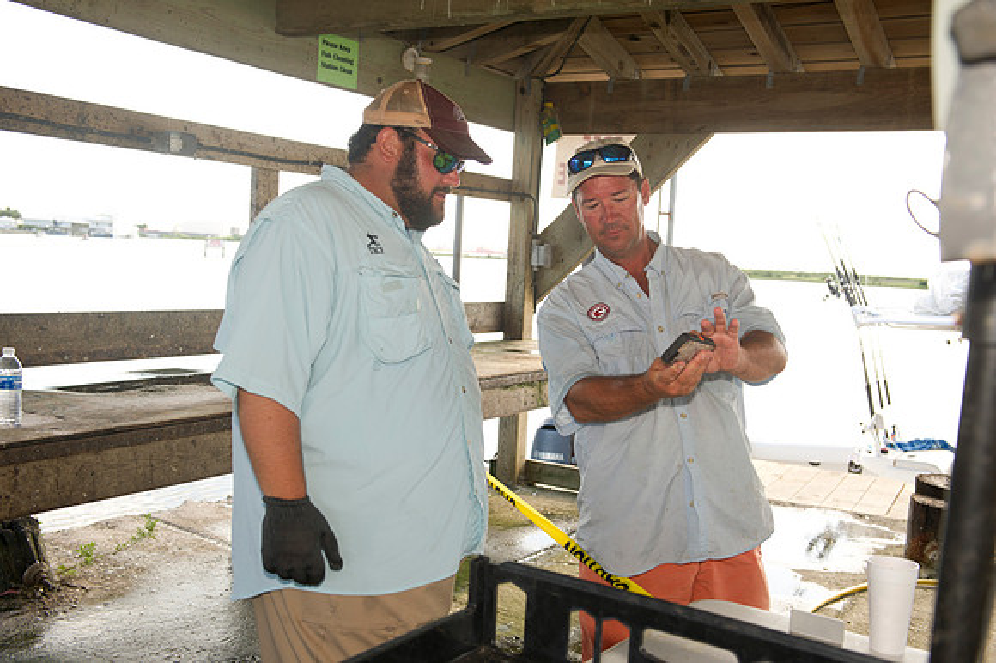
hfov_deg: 50.7
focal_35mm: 38
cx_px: 498
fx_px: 1051
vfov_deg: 35.0
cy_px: 332
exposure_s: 1/250
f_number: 5
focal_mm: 38
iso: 200
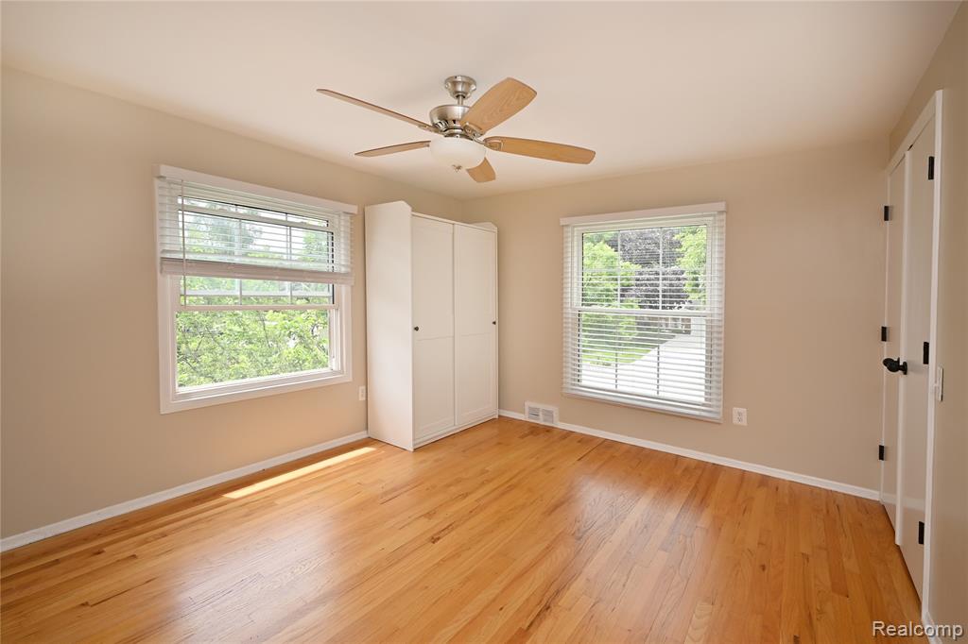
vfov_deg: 75.5
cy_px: 322
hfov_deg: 98.6
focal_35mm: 16
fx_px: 417
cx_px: 484
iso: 180
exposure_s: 1/60
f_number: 9
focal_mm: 15.5
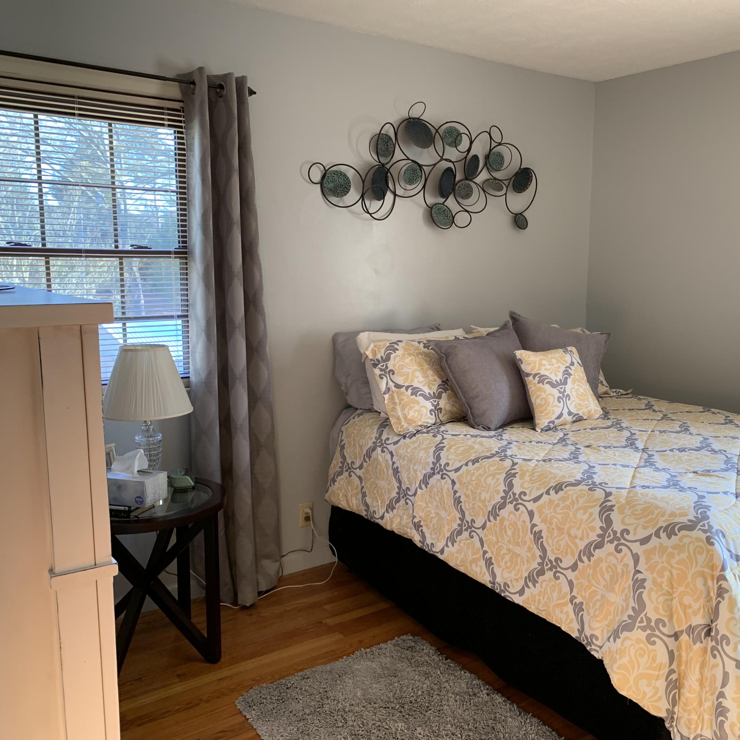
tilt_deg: -6.7
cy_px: 370
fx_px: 750
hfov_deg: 51.7
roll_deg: -0.7
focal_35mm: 31
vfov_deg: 52.5
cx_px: 484
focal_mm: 4.25
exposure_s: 1/60
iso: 125
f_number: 1.8
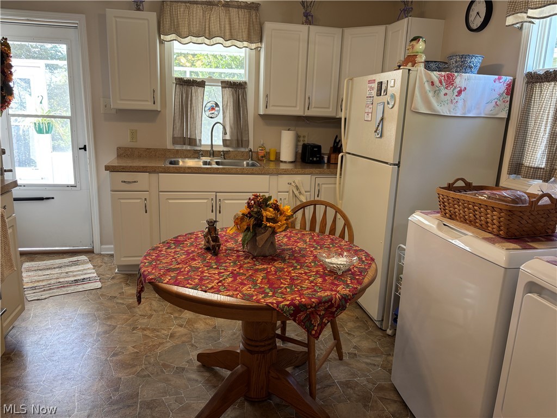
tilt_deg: -12.4
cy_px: 209
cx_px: 278
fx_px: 418
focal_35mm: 26
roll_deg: -2.2
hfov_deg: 67.3
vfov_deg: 53.1
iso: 100
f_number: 1.6
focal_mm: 5.96
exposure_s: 1/60
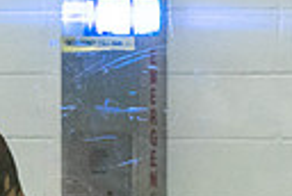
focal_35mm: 891
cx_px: -337
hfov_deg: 2.3
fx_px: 7244
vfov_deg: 1.5
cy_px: 442
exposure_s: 1/640
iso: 1800
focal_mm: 122
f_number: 2.8
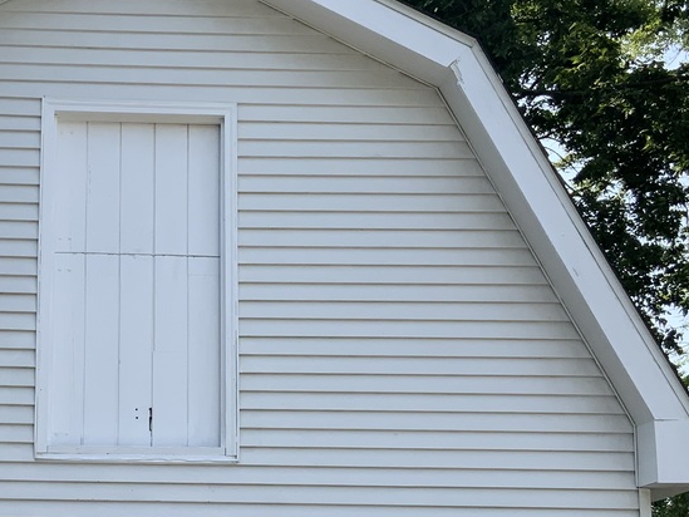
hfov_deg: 25.2
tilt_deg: +10.0
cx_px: 143
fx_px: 1513
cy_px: 408
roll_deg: -1.2
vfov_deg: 19.2
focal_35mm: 76
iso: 16
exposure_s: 1/719
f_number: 1.8
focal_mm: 3
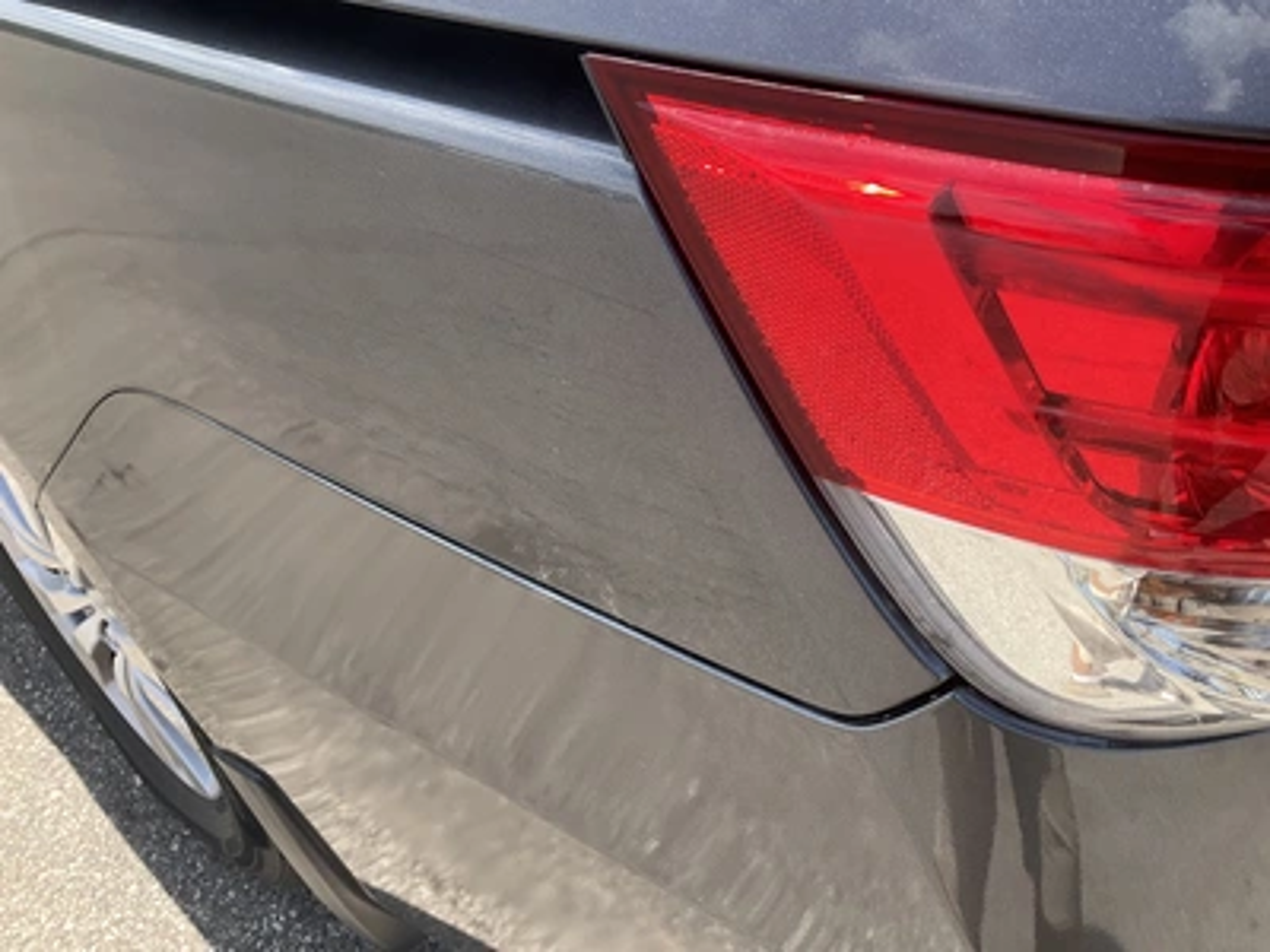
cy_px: 476
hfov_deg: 61.7
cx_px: 635
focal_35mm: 29
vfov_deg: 48.2
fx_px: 1064
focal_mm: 3
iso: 25
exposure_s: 1/500
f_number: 1.8
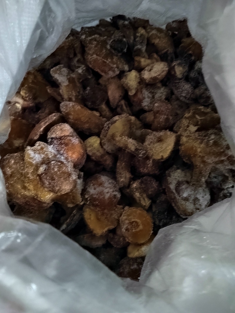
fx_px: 208
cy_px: 156
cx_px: 118
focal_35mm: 23
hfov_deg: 58.9
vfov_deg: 73.9
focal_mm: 5.52
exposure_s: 1/16.7
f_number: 1.9
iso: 5640
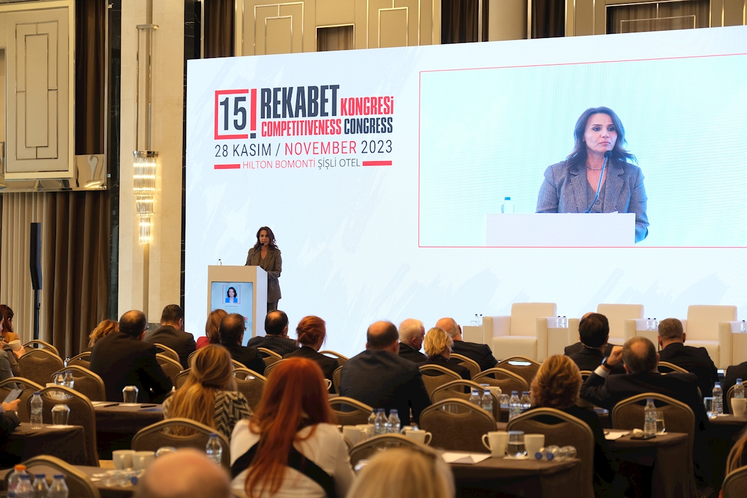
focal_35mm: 83
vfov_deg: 16.5
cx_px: 374
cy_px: 249
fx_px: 1722
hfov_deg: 24.5
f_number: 3.6
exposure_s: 1/125
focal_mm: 55
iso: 800
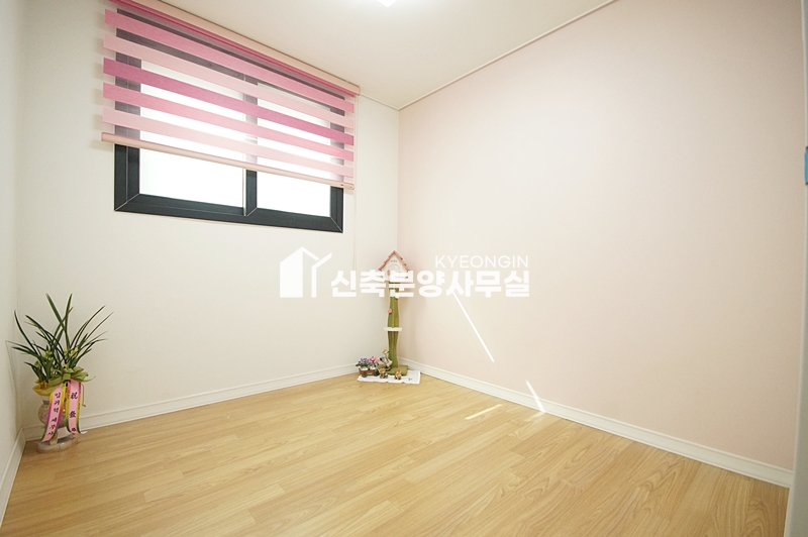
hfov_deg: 100.4
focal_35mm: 15
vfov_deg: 77.2
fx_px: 336
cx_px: 404
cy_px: 268
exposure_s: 1/100
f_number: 5.6
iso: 1600
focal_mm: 10
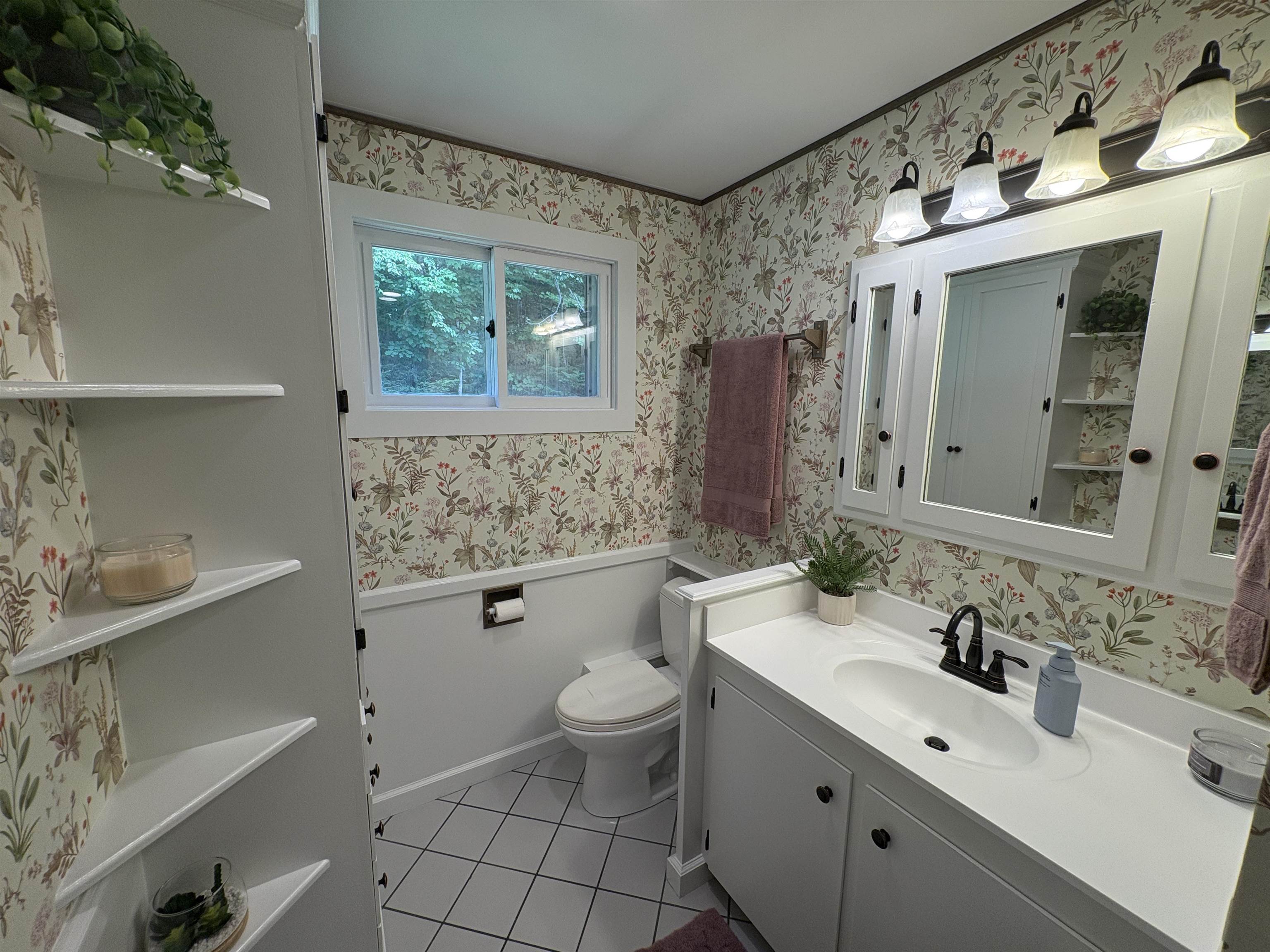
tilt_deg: -8.9
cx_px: 635
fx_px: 514
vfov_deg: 85.7
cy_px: 476
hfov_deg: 102.1
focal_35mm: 14
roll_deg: -0.7
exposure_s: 1/120
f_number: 2.2
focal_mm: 2.22
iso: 80
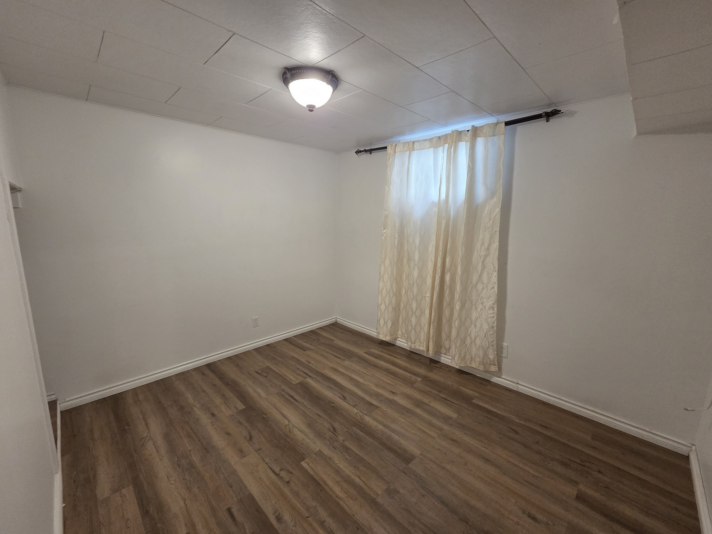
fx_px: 267
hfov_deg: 106.2
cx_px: 356
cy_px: 267
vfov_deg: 89.9
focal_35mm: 13
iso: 320
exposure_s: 1/60
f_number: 2.2
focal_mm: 2.2
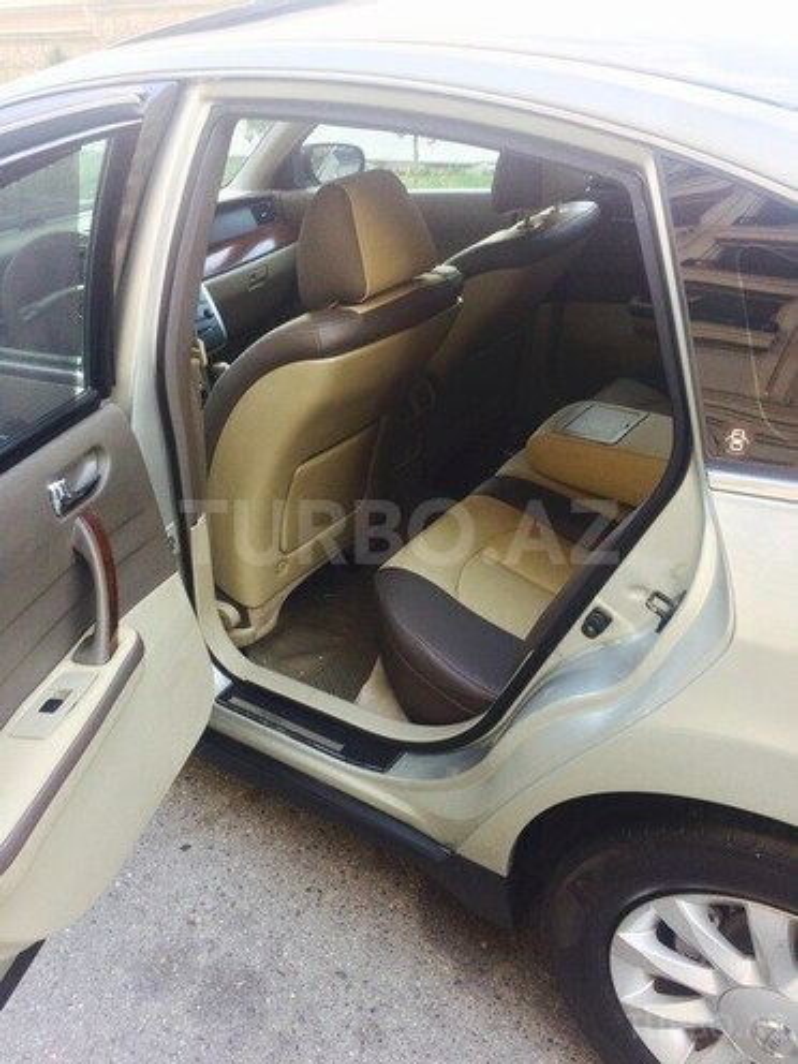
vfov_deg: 61.7
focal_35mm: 29
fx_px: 891
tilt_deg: -31.8
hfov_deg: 48.2
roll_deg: +8.7
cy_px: 532
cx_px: 399
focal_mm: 4.15
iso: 50
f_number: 2.2
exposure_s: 1/100
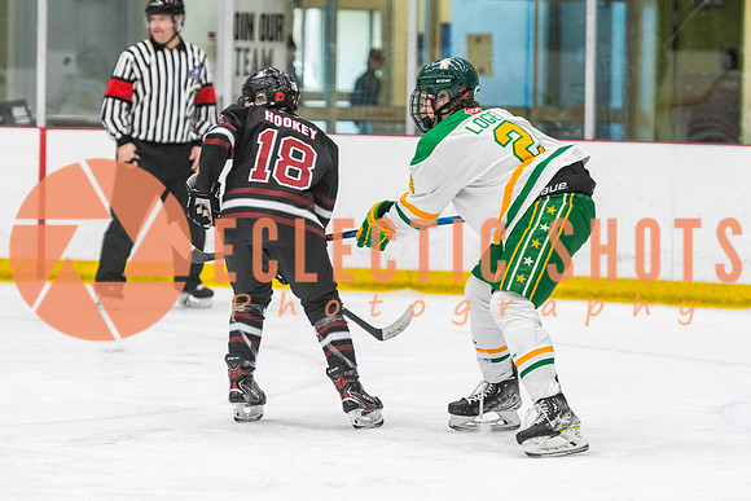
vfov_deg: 7.0
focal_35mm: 198
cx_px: 485
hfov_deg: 10.4
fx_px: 4126
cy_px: 250
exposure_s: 1/640
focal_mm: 135
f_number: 2.8
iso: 2000
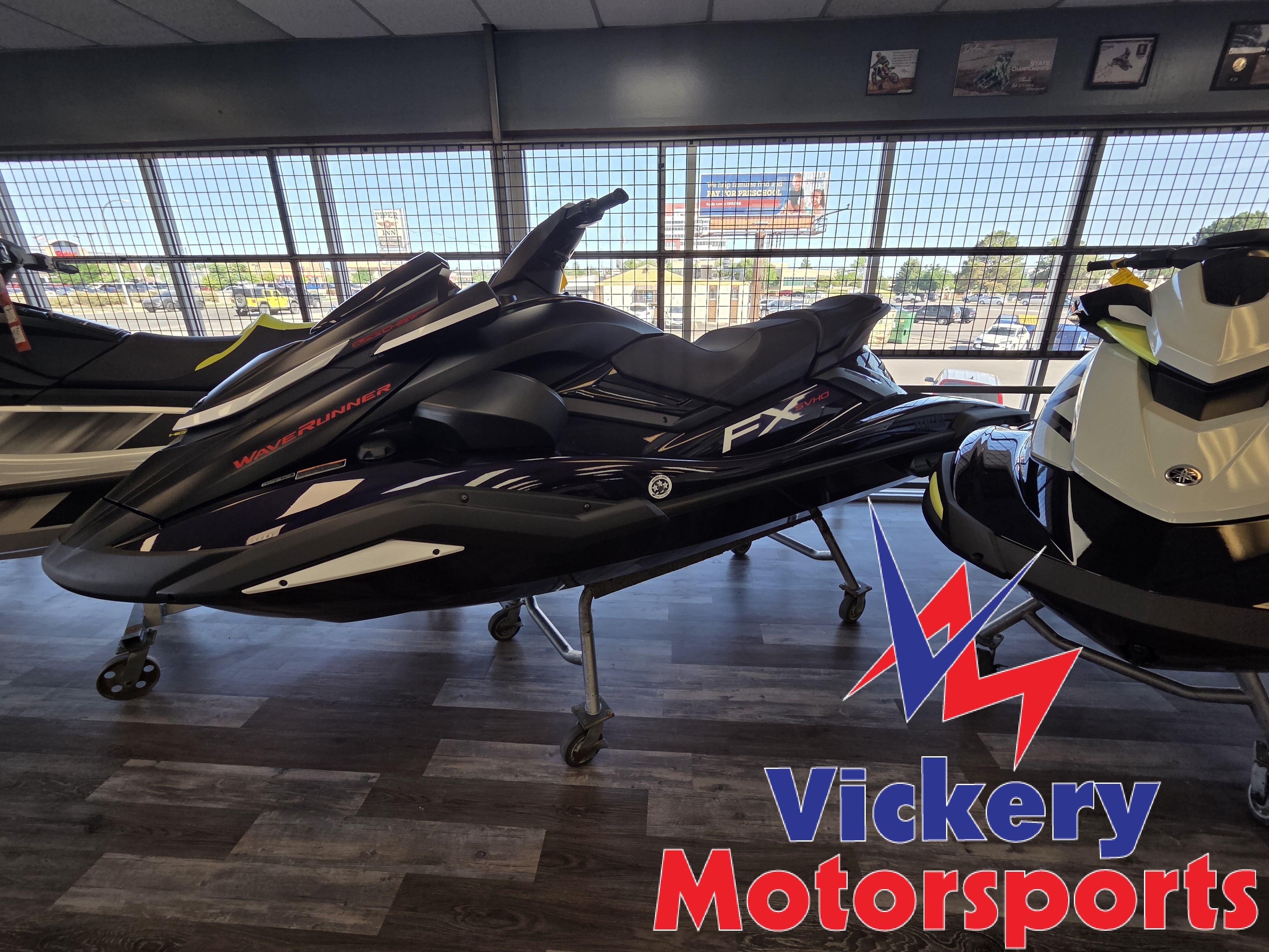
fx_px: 477
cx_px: 634
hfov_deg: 106.2
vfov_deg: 89.9
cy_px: 476
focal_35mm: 13
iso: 50
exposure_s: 1/231
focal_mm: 2.2
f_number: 2.2
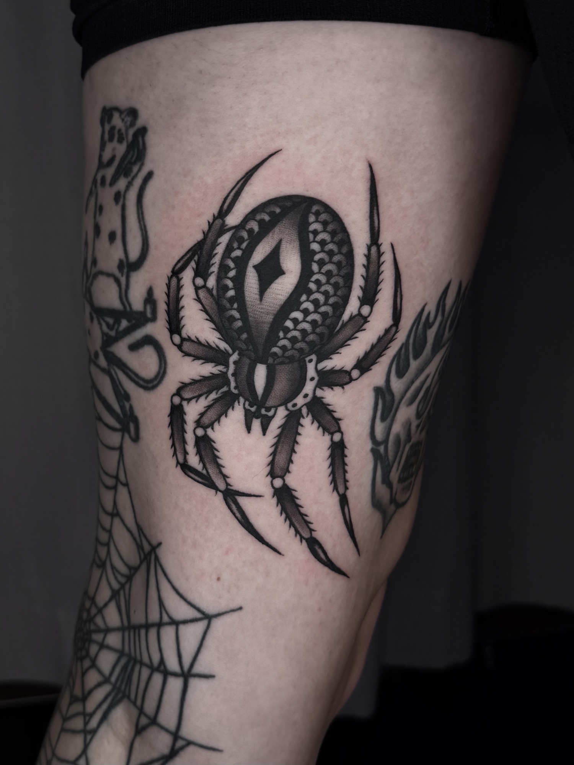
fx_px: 531
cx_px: 287
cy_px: 382
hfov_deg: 56.8
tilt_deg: -10.5
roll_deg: +0.0
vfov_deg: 71.6
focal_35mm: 24
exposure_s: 1/539
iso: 80
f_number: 1.78
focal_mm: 6.76
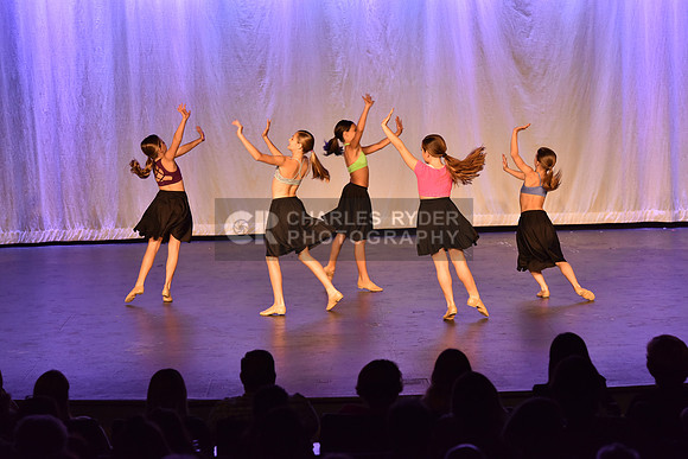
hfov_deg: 17.1
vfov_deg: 11.4
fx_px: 2294
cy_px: 230
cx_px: 344
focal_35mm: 120
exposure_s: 1/250
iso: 2000
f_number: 4.5
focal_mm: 120
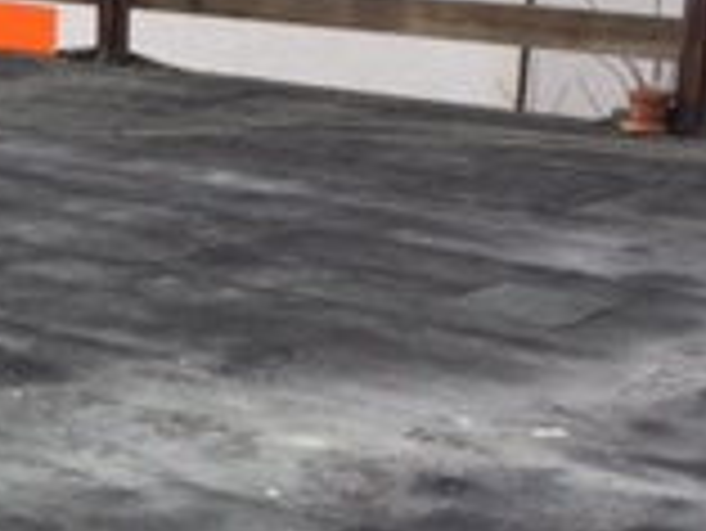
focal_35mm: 118
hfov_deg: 15.4
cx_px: -360
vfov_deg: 12.6
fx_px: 2408
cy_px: 292
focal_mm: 4.15
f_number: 2.2
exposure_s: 1/775
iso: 32
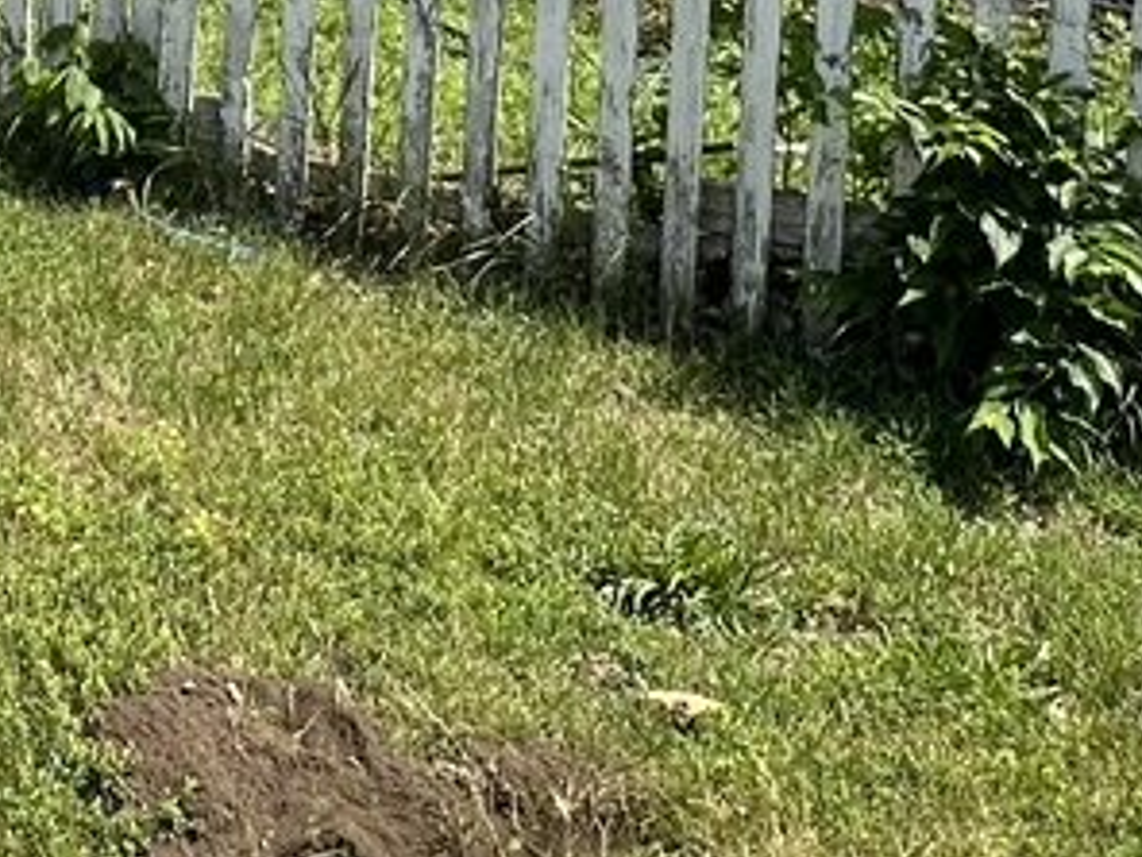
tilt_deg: -3.9
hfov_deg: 27.3
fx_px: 2243
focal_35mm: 68
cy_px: -513
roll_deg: +0.3
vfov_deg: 18.5
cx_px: 73
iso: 40
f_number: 2.2
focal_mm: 2.22
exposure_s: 1/947
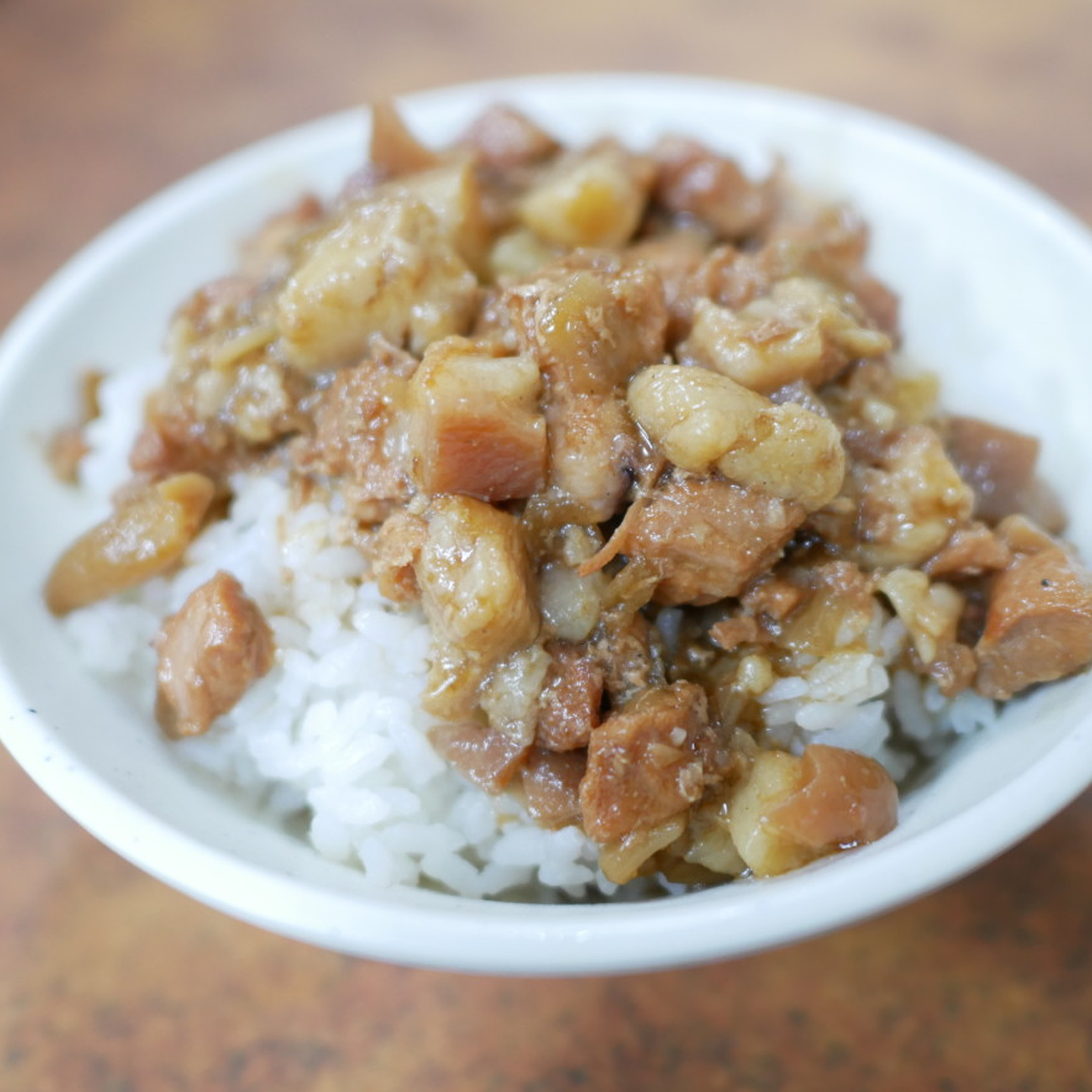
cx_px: 560
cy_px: 554
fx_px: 1285
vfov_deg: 46.0
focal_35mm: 36
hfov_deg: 46.0
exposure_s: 1/60
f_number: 1.7
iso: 800
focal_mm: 15
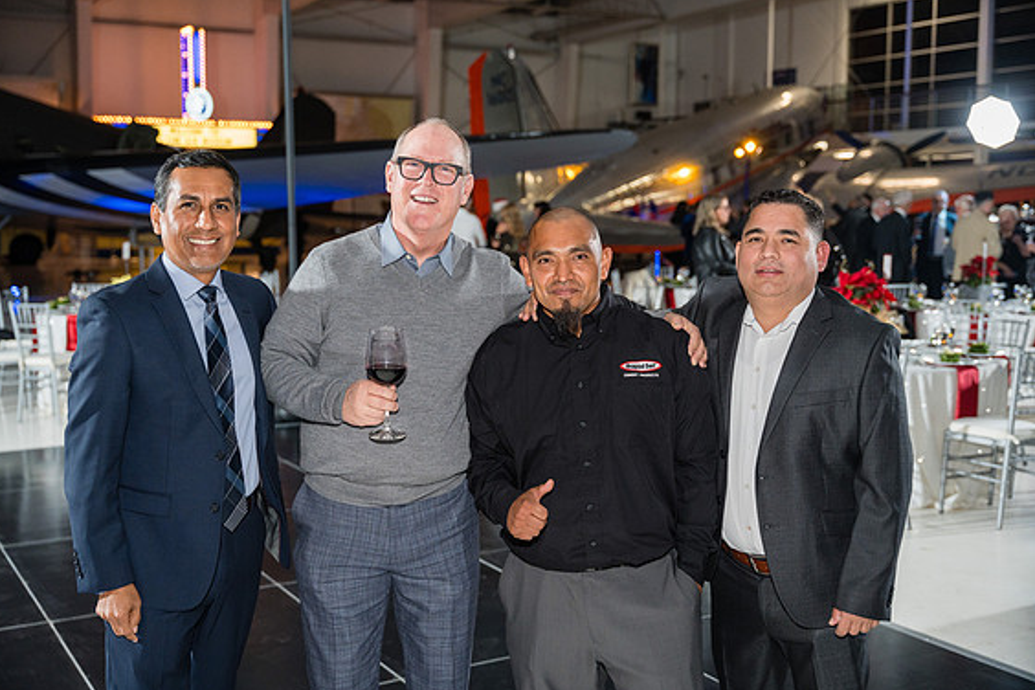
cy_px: 350
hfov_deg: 45.4
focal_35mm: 43
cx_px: 505
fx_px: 1236
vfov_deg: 31.2
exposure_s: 1/250
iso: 1600
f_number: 2.8
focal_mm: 41.8
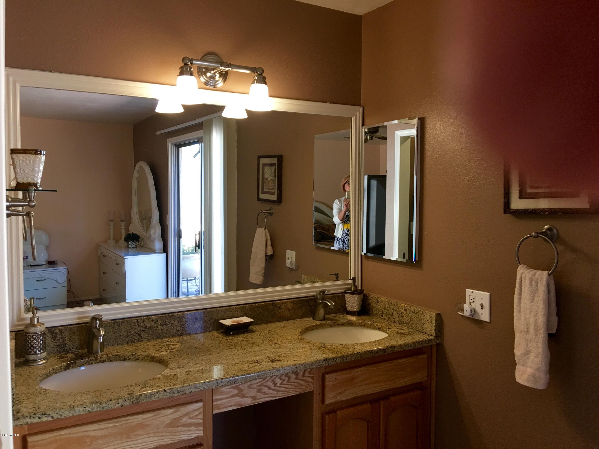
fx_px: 502
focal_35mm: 29
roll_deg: -0.8
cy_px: 224
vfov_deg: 48.2
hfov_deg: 61.7
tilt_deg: -2.8
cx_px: 300
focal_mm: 4.15
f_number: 2.2
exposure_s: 1/30
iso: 40
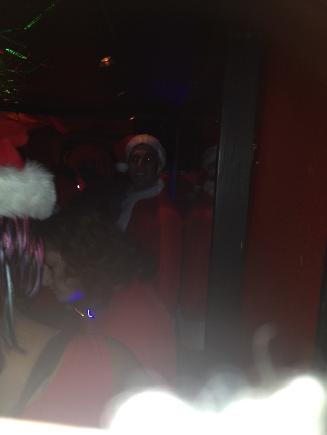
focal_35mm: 35
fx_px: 441
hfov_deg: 40.7
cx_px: 164
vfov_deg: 52.6
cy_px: 218
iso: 64
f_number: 2.4
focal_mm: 4.28
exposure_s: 1/16
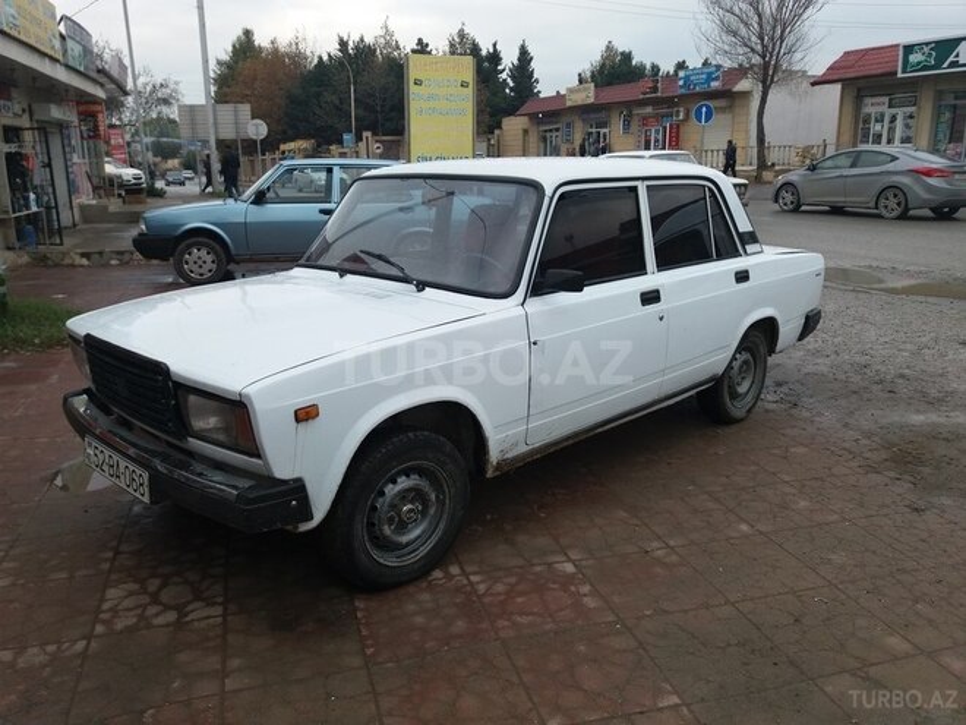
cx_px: 483
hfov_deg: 63.4
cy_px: 362
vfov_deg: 49.7
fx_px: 781
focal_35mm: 28
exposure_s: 1/277
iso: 64
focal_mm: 3.7
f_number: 1.9
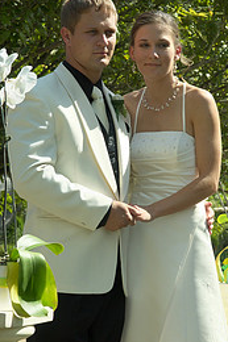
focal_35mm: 156
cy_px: 226
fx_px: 1484
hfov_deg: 8.8
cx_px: 111
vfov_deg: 13.2
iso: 200
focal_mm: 60
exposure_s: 1/250
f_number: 6.7
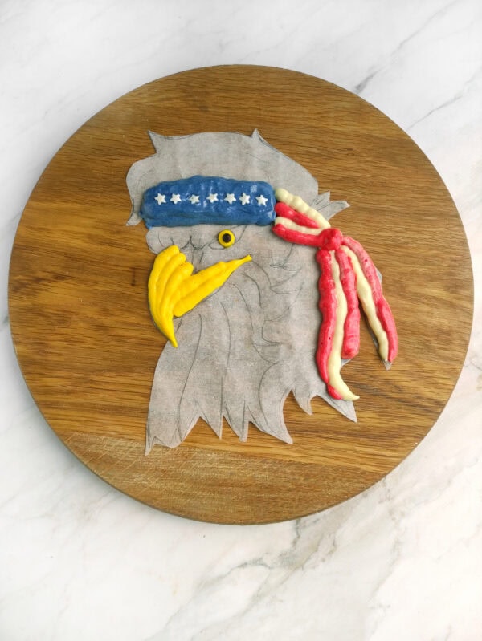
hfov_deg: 54.9
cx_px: 241
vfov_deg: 69.4
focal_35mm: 25
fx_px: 464
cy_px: 320
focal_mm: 5.4
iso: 50
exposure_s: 1/122
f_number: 1.9
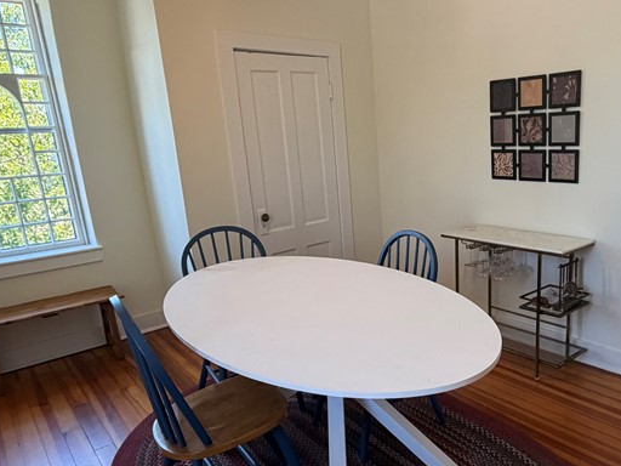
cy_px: 252
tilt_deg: -14.9
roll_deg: +2.7
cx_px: 416
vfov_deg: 49.7
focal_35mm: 28
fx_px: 502
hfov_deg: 61.8
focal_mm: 2.22
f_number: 2.2
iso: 250
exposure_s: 1/120
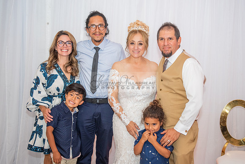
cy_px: 79
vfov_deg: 23.4
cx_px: 135
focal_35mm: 58
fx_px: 395
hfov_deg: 34.4
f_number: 2.8
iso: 1000
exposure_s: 1/160
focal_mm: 44
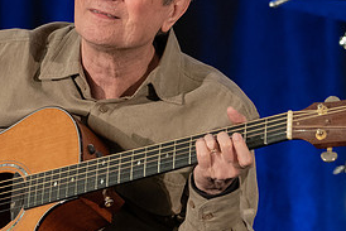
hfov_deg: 5.6
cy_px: 108
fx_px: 3558
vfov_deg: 3.7
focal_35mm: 370
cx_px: 78
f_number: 6.3
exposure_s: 1/160
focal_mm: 175
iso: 5000
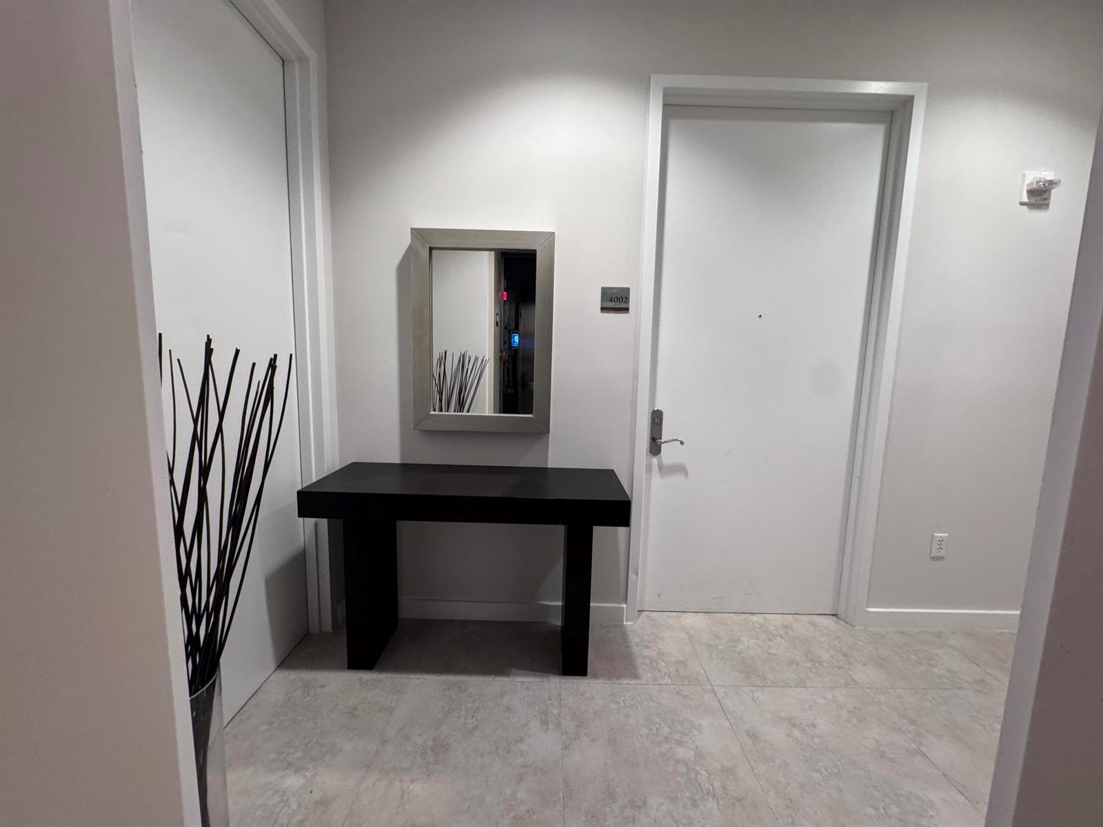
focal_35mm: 14
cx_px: 552
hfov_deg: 102.1
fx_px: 446
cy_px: 414
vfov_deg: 85.7
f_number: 2.2
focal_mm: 2.22
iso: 250
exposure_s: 1/60
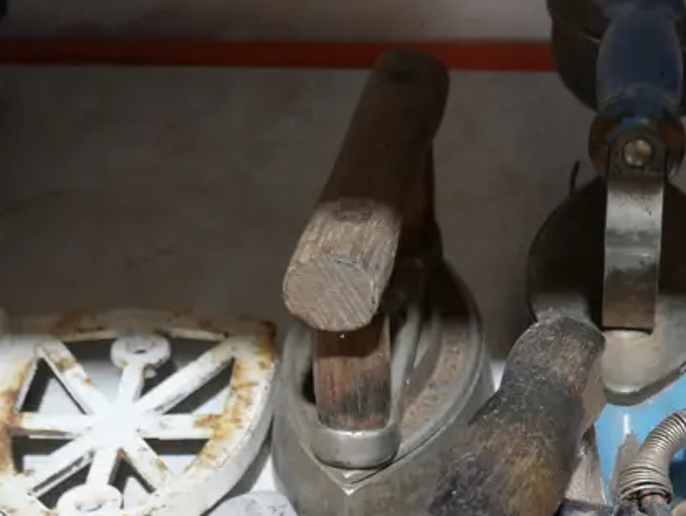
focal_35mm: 74
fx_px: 1468
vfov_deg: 19.5
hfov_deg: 25.6
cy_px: 472
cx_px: 600
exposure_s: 1/60
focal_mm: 15
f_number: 3.6
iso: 500
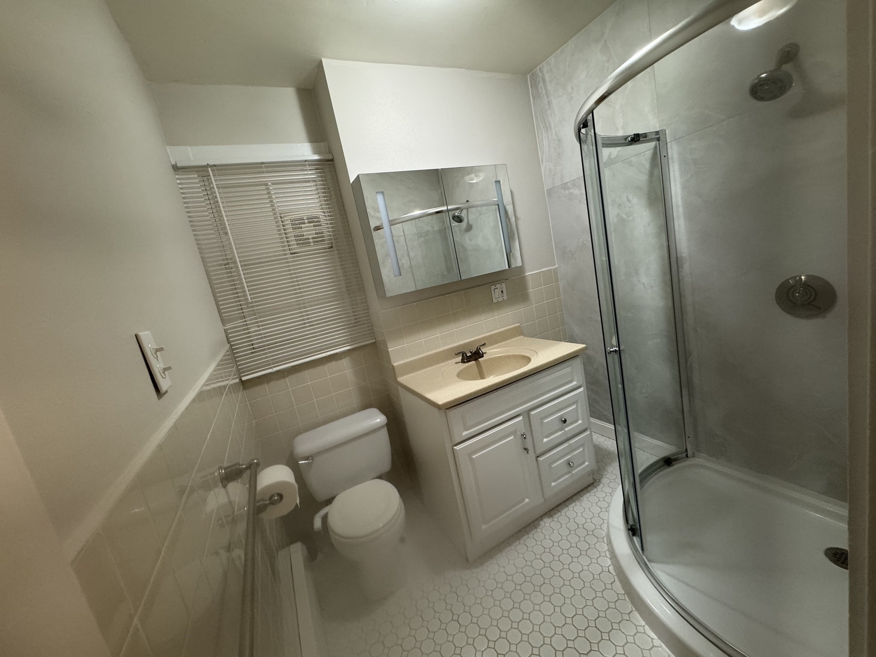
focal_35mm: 14
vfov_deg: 85.7
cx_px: 438
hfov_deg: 102.1
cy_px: 328
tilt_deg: -10.2
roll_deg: +11.9
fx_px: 354
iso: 200
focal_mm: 2.22
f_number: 2.2
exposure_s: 1/60
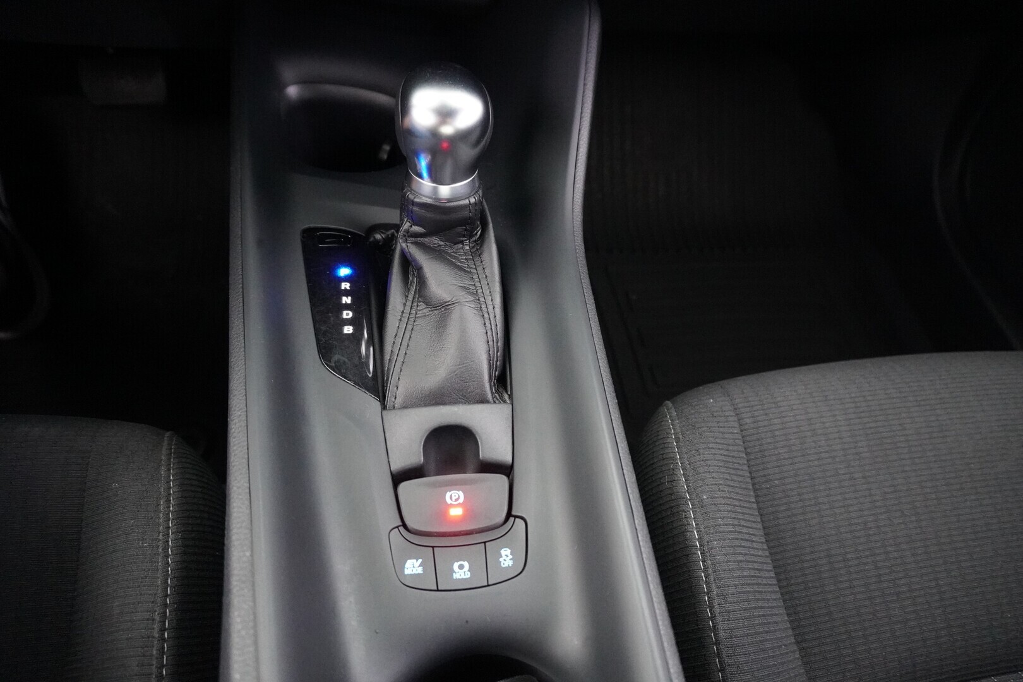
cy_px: 341
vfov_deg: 53.1
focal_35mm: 24
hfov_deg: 73.7
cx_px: 512
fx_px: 682
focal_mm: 16
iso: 6400
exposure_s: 1/15
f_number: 3.5
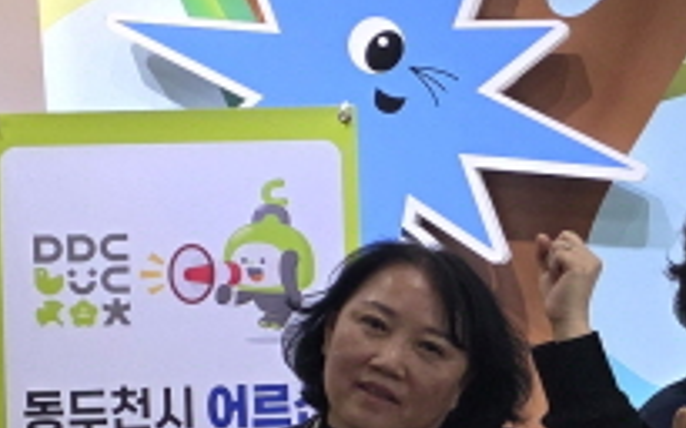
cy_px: 487
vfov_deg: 9.9
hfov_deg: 14.3
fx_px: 2448
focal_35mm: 131
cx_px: 1175
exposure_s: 1/120
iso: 160
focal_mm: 6.3
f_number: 1.7
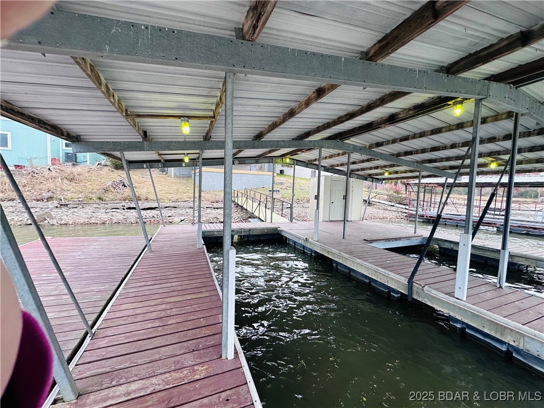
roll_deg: -1.4
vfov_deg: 85.7
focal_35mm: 14
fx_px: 220
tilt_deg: -3.2
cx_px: 272
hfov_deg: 102.1
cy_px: 204
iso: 100
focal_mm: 2.22
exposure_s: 1/99
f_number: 2.2
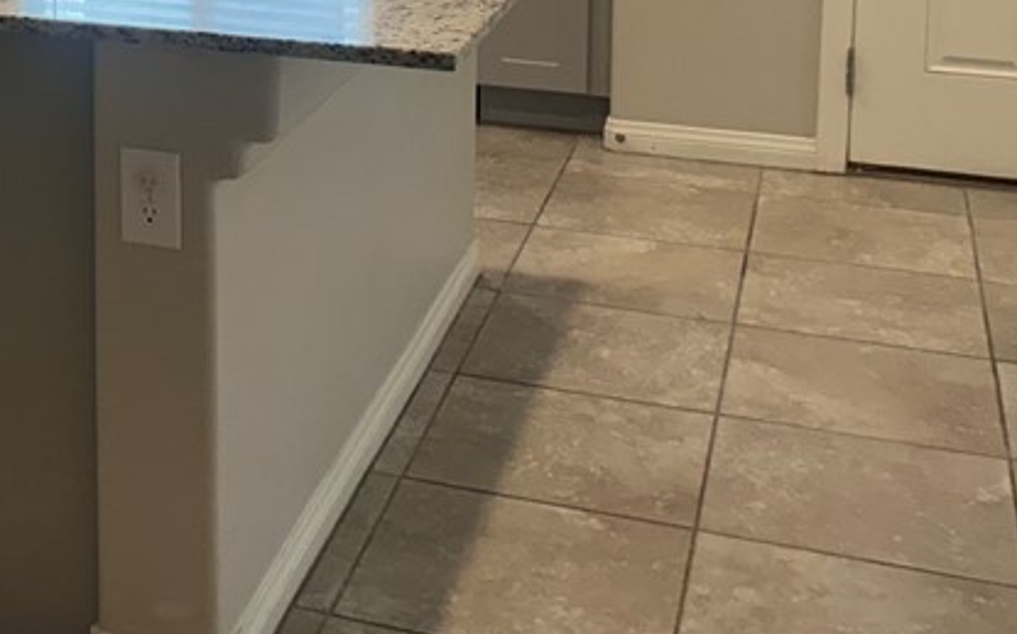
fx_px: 1884
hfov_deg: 28.6
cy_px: -162
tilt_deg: -5.8
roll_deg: +1.3
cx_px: 42
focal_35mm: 68
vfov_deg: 18.0
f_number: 1.5
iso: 125
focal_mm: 5.7
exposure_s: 1/120
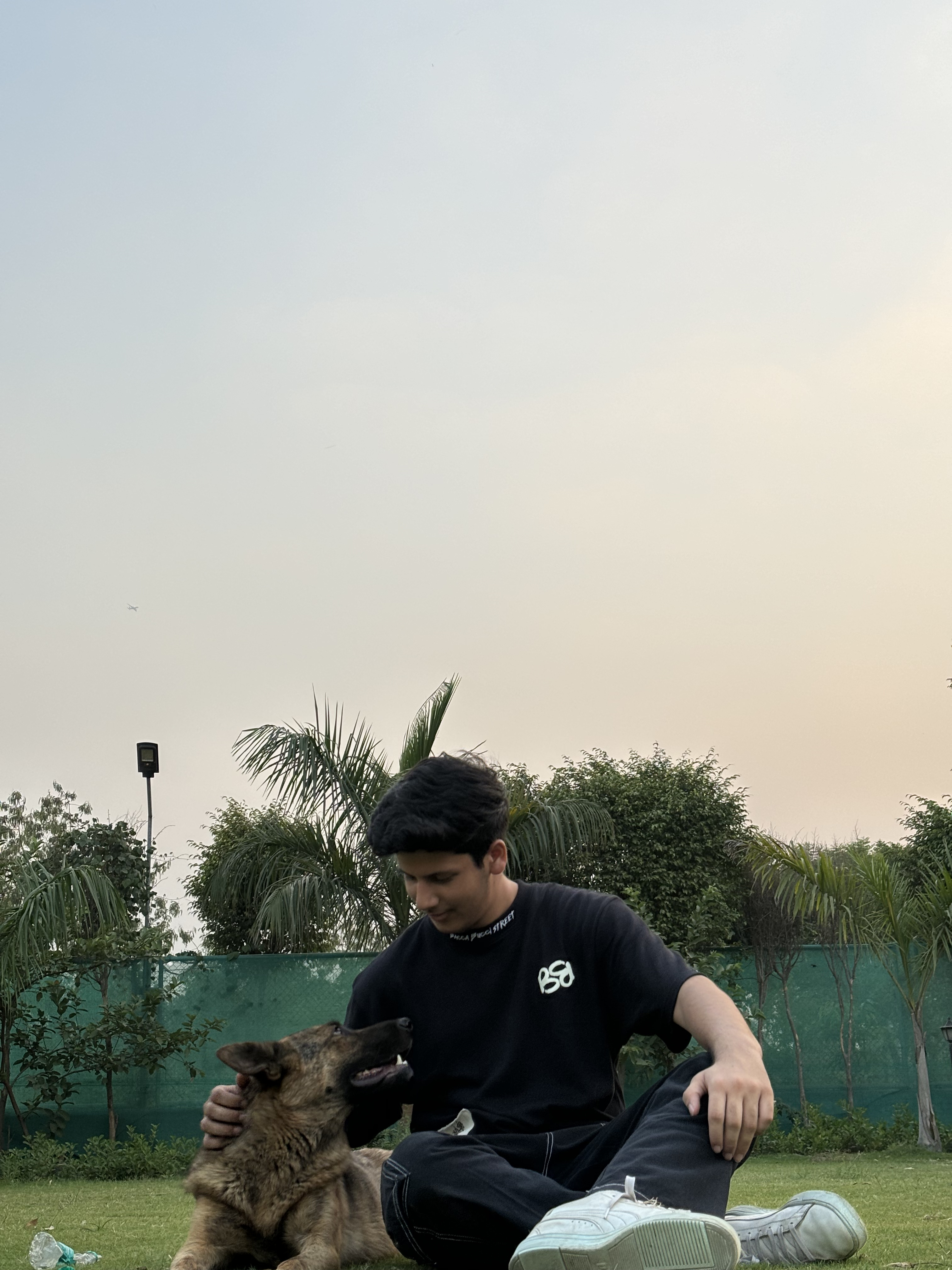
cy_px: 635
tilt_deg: +15.2
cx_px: 476
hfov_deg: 28.0
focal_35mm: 52
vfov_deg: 36.8
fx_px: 1907
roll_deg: +0.9
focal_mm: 5.96
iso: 25
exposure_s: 1/148
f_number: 1.6
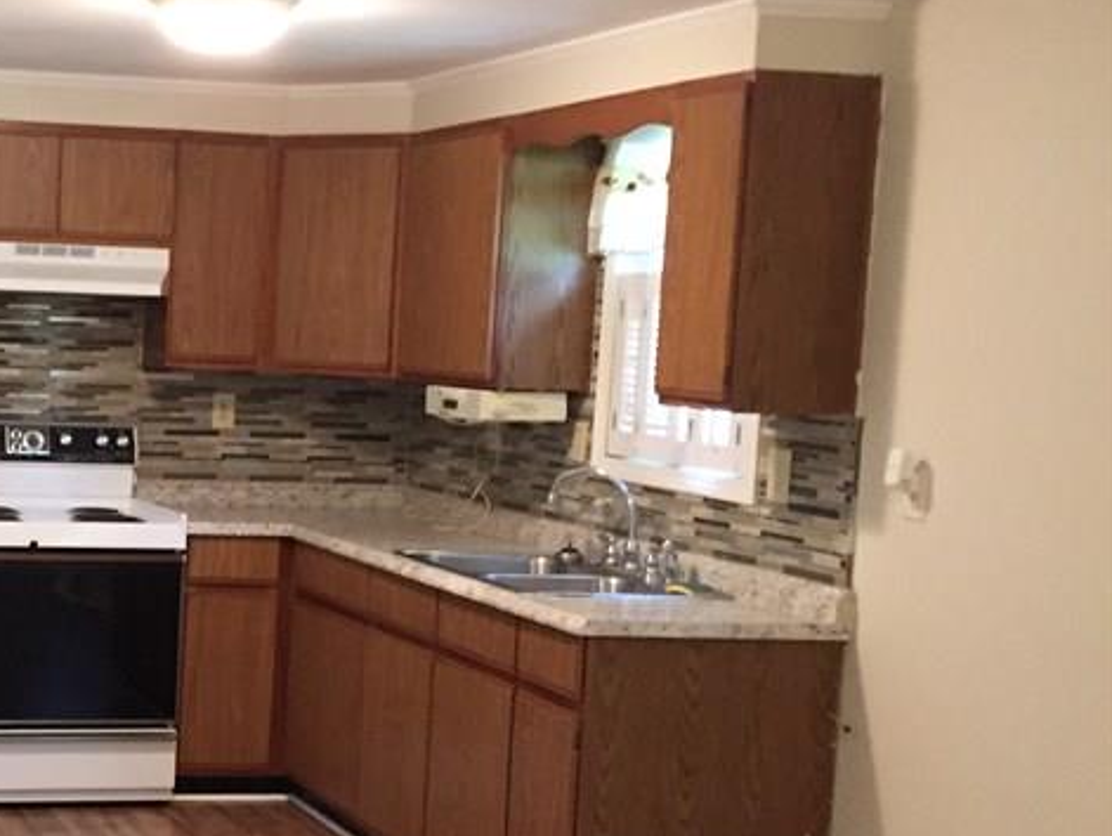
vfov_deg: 23.3
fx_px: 2025
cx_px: -90
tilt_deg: -6.4
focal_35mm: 63
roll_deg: -2.3
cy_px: 479
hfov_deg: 28.1
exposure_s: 1/24
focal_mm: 4.15
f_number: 2.2
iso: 250
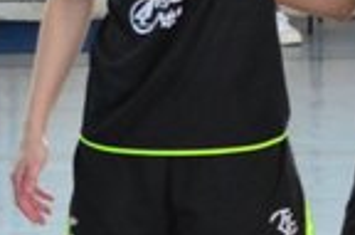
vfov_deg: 1.9
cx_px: 158
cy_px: 143
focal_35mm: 719
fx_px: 7067
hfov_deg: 2.9
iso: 2500
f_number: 4.5
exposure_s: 1/400
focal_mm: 86
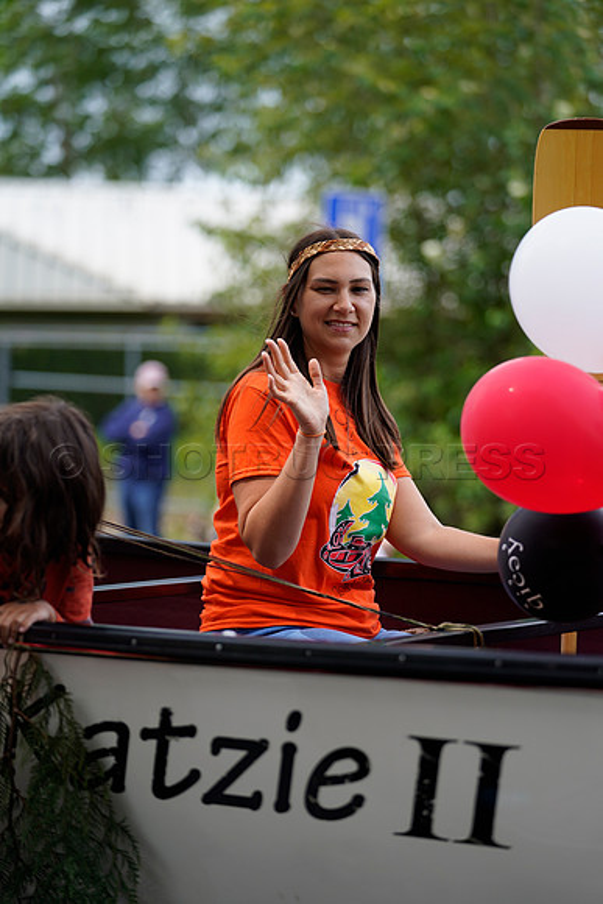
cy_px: 452
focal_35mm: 113
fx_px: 2837
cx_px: 302
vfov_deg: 18.1
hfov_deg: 12.1
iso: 200
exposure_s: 1/400
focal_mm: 113
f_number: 2.8
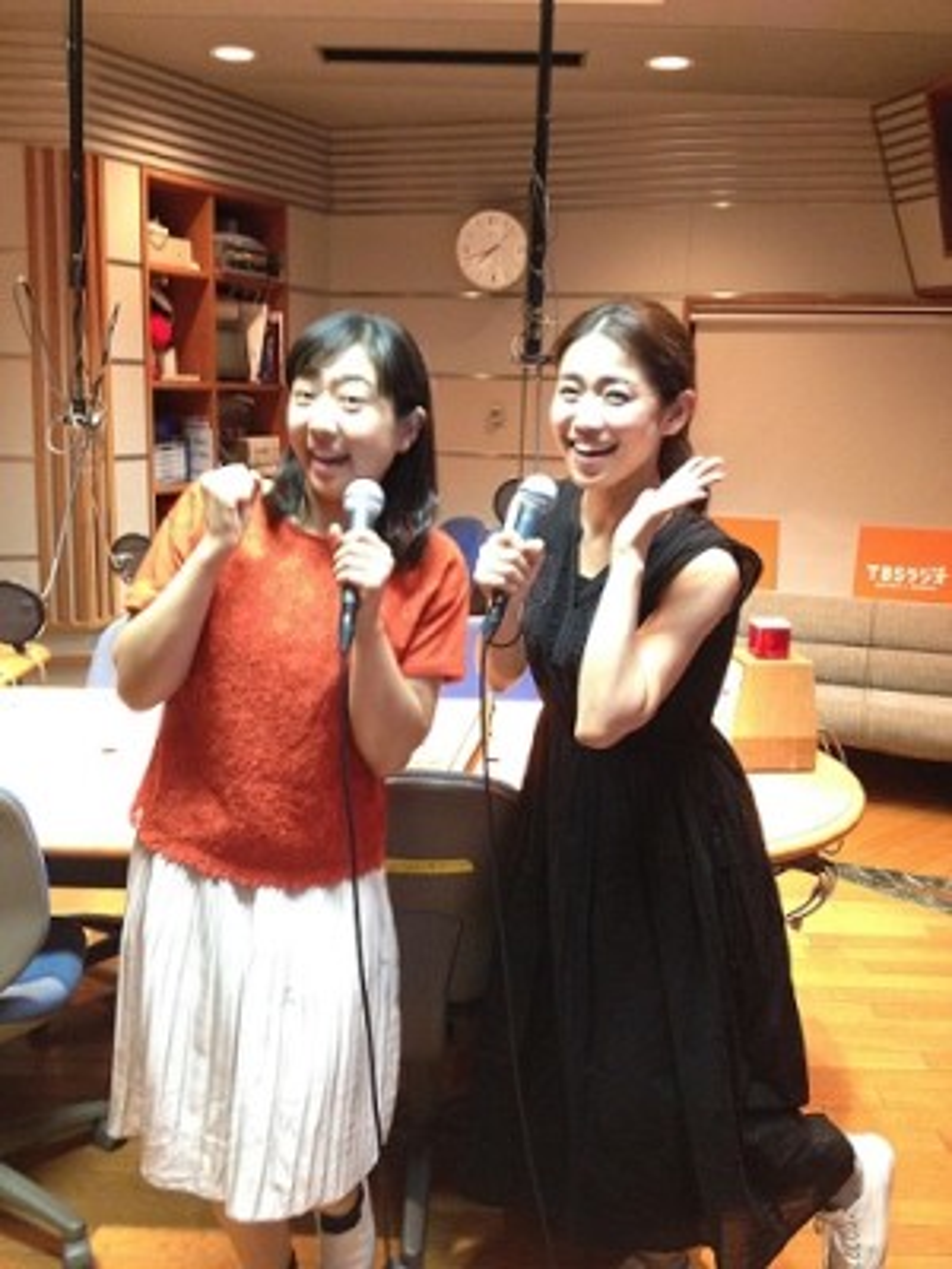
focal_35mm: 35
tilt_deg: -13.6
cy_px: 634
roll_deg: -0.8
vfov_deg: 52.6
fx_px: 1283
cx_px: 476
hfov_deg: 40.7
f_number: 2.4
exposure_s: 1/17
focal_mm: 4.28
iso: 400
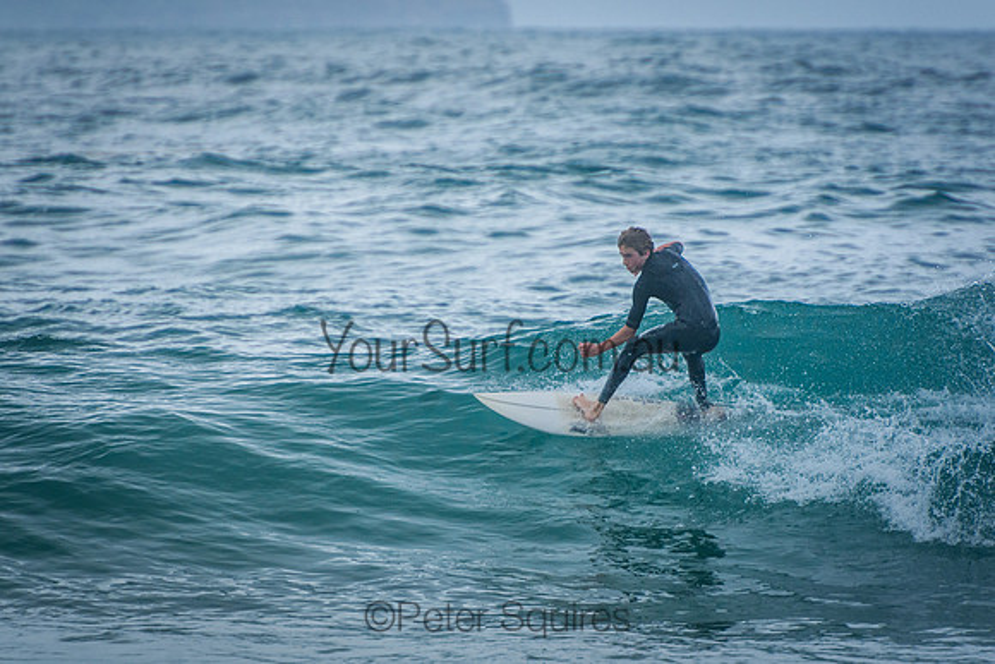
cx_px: 498
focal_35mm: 613
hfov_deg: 3.4
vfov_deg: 2.2
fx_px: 16947
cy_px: 332
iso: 560
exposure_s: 1/2000
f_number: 5.6
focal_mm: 400
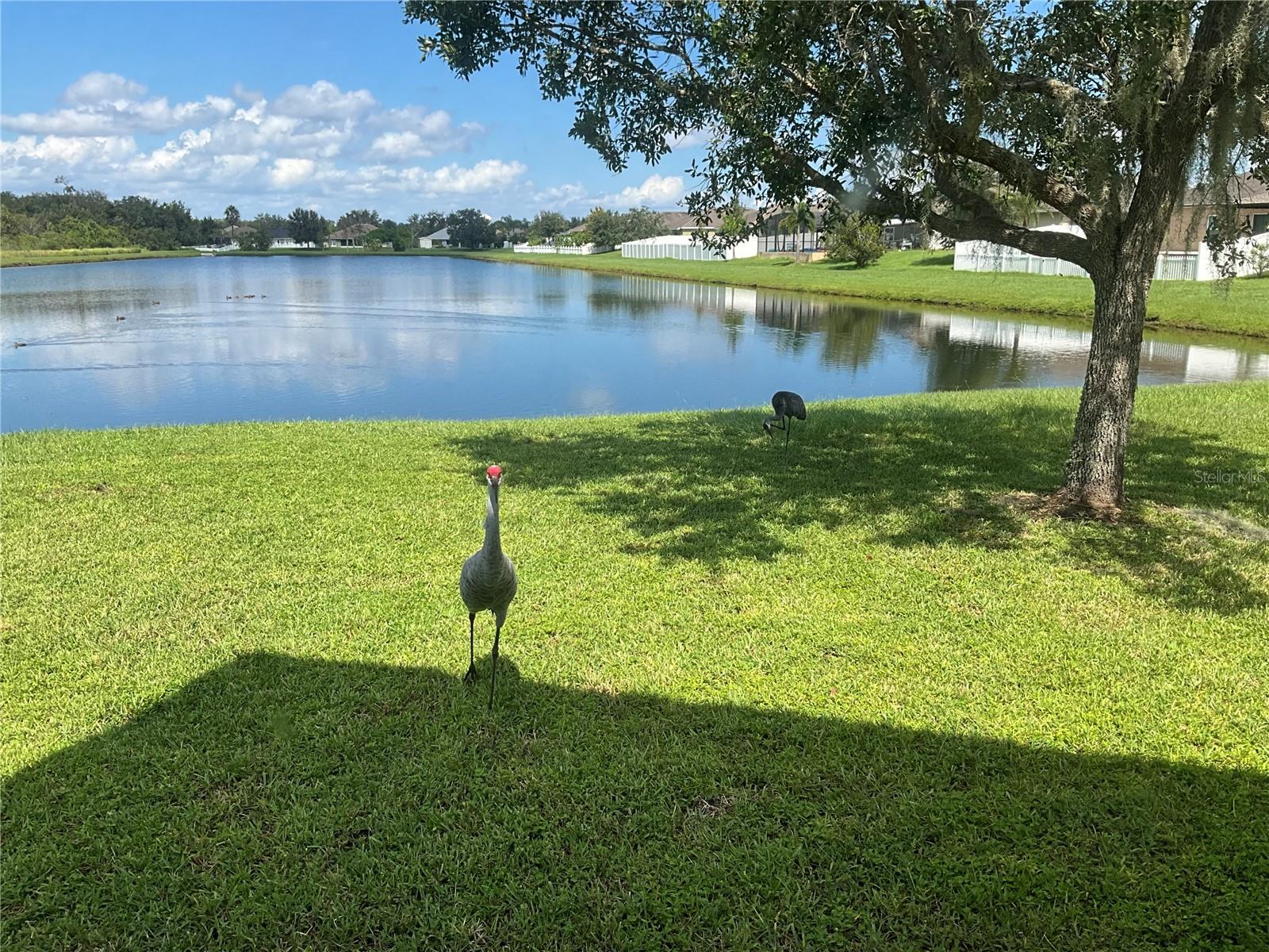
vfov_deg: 48.2
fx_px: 1063
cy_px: 476
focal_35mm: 29
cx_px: 634
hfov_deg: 61.7
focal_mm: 3
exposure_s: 1/1412
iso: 25
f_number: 1.8
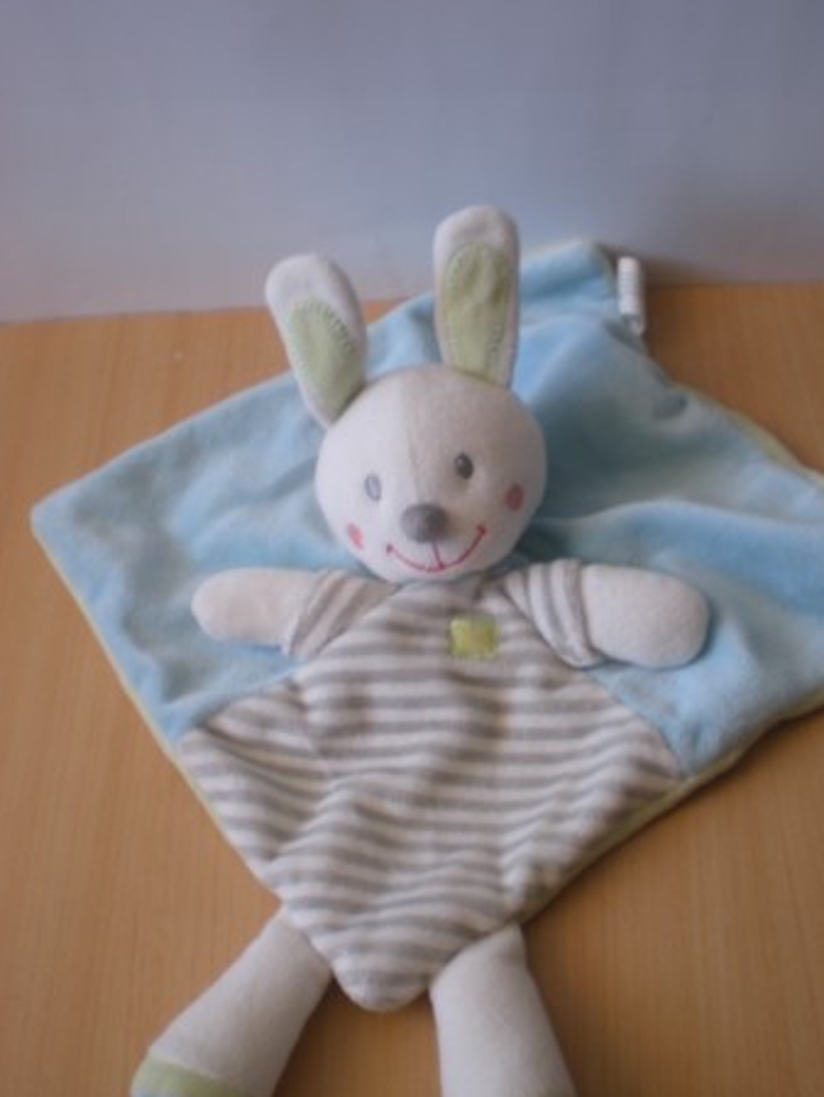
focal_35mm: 44
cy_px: 606
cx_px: 472
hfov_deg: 32.8
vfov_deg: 42.9
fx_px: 1396
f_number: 3.1
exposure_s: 1/57.2
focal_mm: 6.3
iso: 85
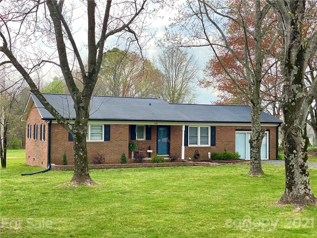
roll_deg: -0.3
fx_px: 476
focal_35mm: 52
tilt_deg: +1.1
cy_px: 119
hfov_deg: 36.8
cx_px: 158
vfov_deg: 28.0
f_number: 2
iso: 20
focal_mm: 6
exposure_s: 1/186
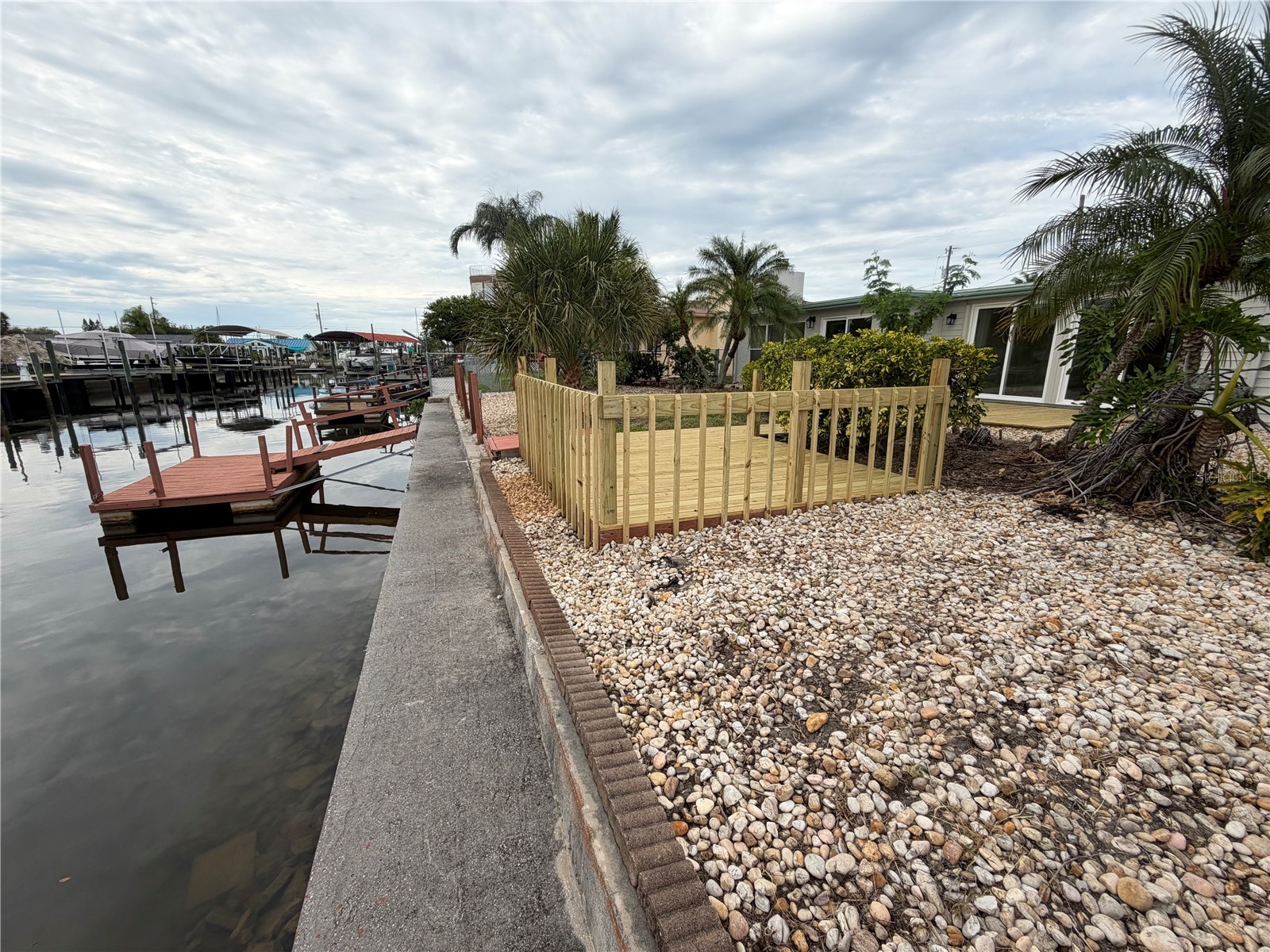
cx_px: 635
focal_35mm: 14
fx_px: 514
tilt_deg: -13.3
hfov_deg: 102.1
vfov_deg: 85.7
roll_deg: +0.3
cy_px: 476
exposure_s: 1/770
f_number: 2.2
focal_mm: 2.22
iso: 32
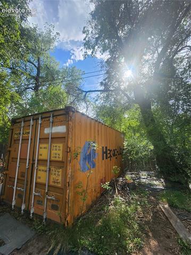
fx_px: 96
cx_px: 96
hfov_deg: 89.8
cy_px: 128
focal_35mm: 13
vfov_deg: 106.2
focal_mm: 2.2
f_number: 2.2
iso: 50
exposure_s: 1/812
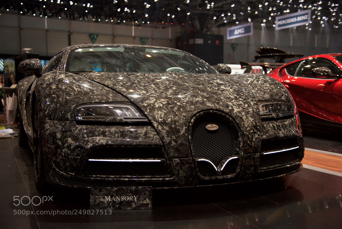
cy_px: 114
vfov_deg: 29.3
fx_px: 437
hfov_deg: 42.7
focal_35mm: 46
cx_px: 171
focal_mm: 46
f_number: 4
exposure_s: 1/160
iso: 500
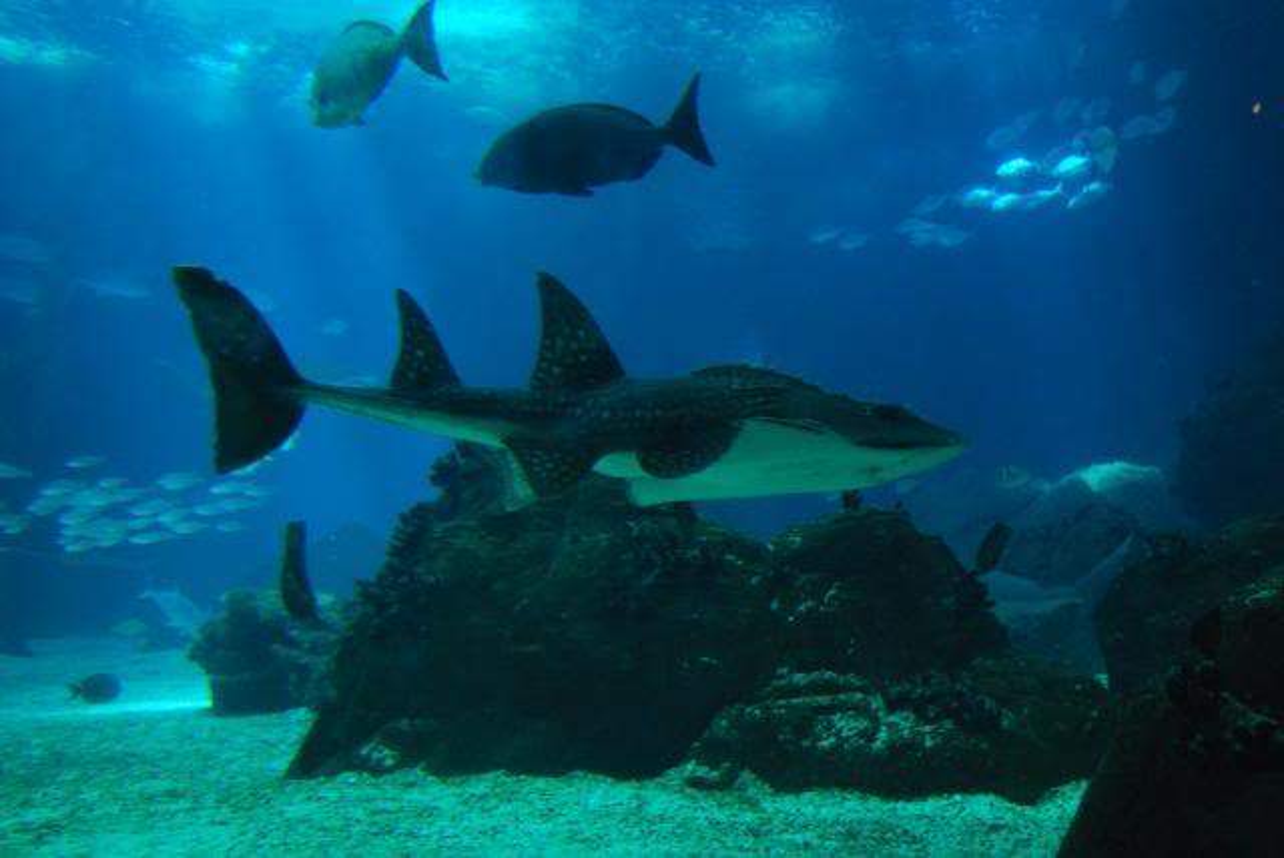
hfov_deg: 49.5
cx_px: 642
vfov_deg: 34.3
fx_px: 1392
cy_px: 429
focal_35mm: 39
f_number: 4
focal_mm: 26
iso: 1600
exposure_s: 1/60
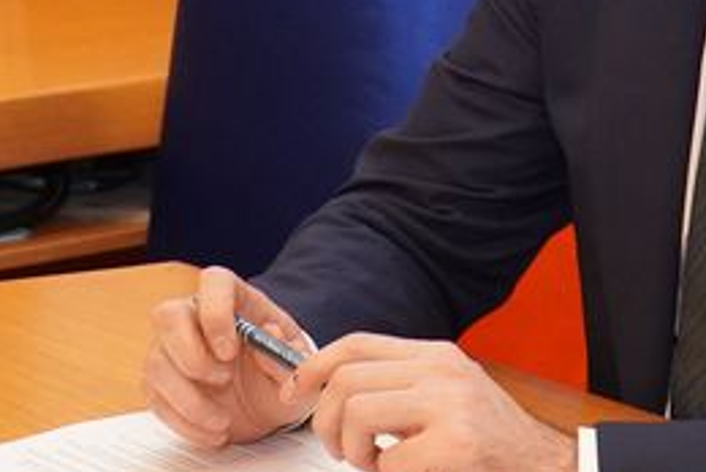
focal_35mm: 129
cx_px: 407
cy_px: 18
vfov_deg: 10.6
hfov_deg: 15.9
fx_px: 2533
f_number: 4
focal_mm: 28
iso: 3200
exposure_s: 1/160
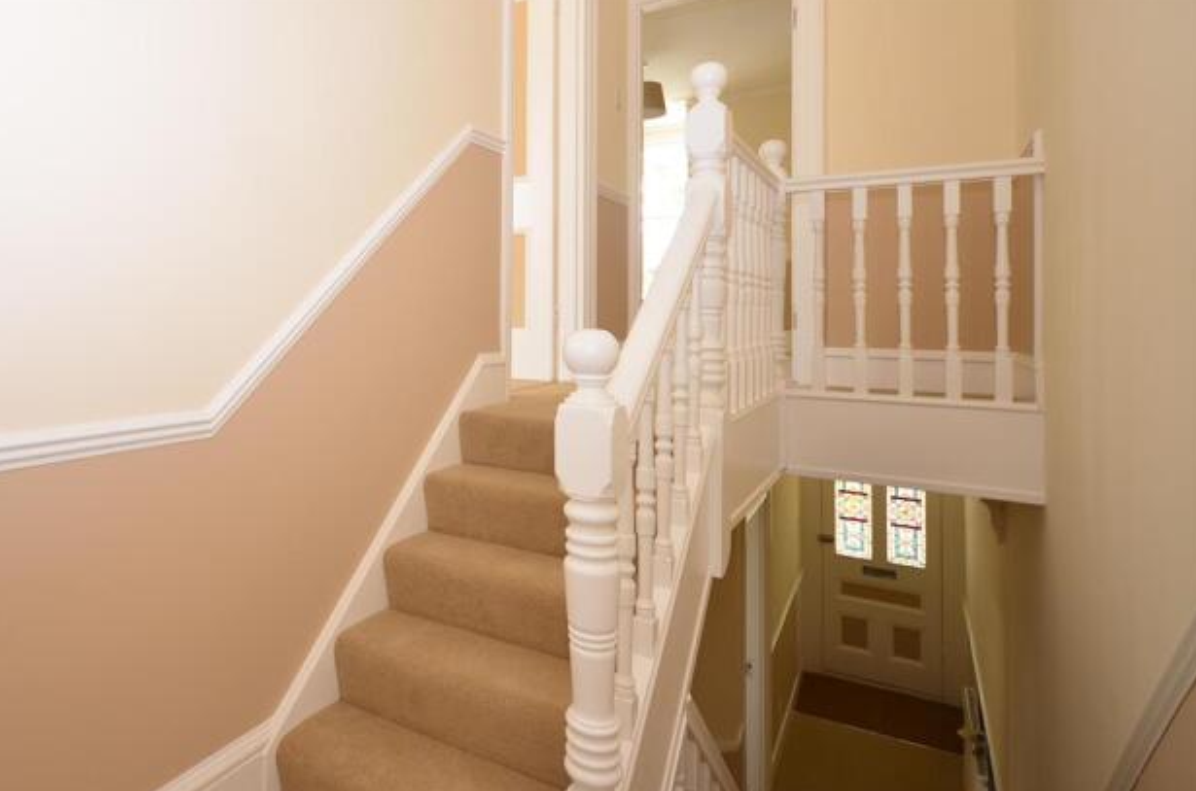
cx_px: 568
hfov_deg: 96.8
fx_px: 530
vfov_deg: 73.4
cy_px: 410
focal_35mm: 16
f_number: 5
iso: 200
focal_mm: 10
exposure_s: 1/25
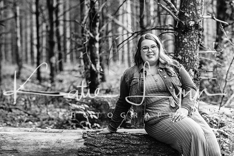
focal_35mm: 85
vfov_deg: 16.1
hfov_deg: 23.9
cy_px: 78
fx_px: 553
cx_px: 117
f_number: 2.8
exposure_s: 1/250
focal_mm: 85
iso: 500
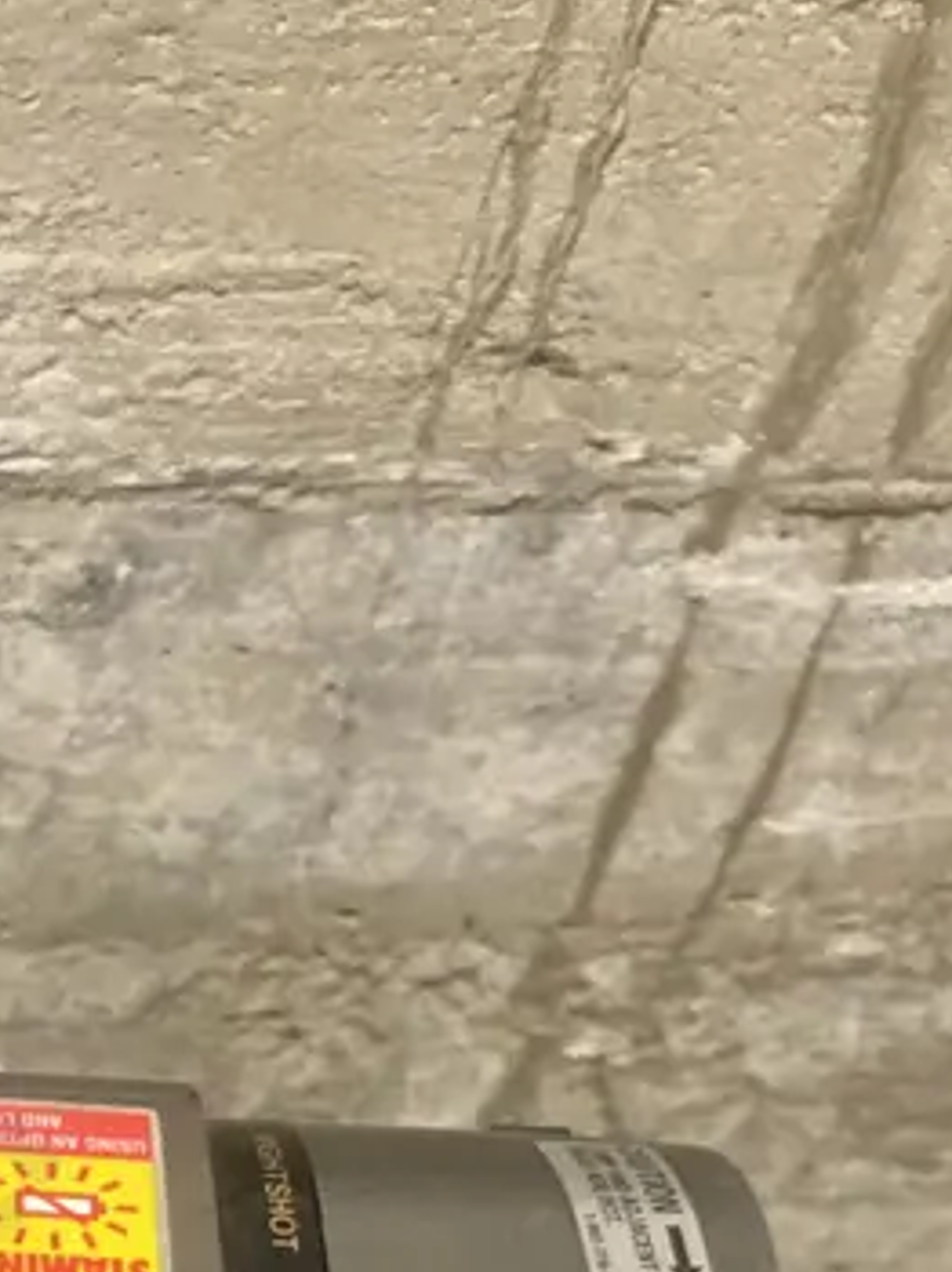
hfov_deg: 16.6
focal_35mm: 82
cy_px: 1679
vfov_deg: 21.4
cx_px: -411
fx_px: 3011
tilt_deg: -56.8
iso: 250
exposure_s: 1/50
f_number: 1.8
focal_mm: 3.99
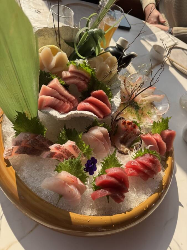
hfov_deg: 56.8
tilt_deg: -53.6
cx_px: 94
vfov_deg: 71.6
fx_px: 173
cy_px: 125
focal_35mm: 24
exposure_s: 1/621
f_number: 1.78
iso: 80
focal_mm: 6.76
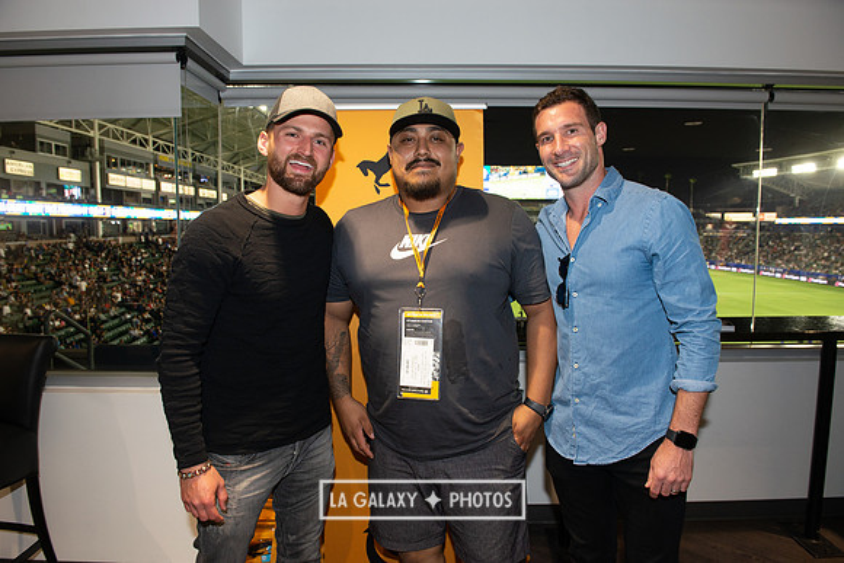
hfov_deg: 73.7
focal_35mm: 24
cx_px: 422
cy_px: 282
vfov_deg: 53.2
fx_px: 563
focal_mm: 24
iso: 640
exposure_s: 1/60
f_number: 6.3
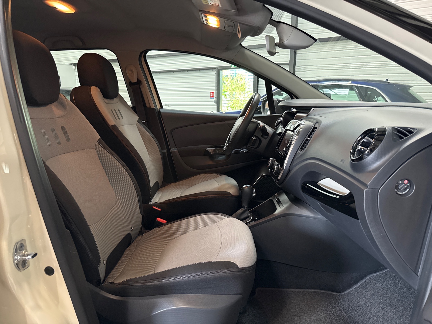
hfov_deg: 71.6
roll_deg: -0.8
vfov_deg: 56.8
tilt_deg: -9.8
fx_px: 300
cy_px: 162
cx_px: 216
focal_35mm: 24
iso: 640
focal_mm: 6.76
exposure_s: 1/50
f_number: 1.78
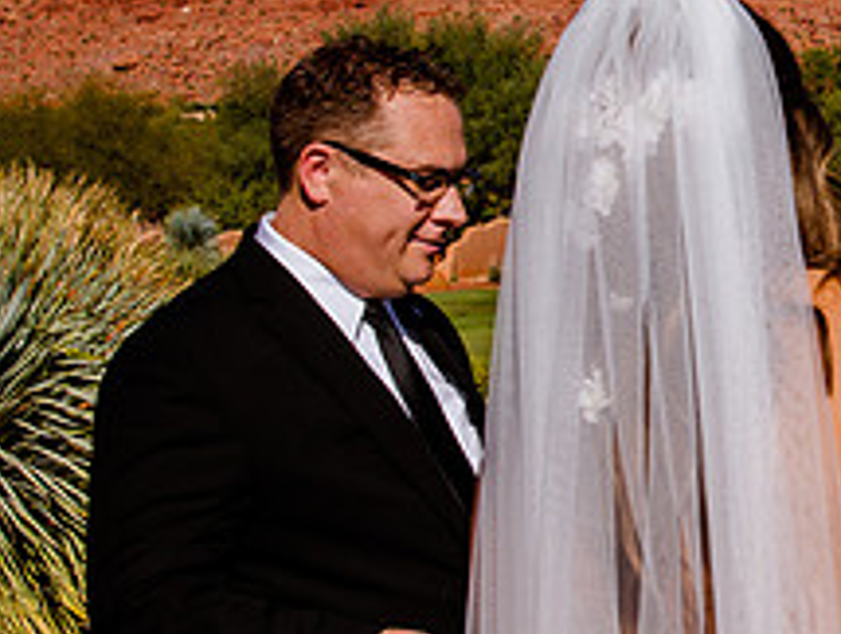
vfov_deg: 12.4
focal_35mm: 120
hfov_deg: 16.1
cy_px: 224
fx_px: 2920
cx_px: 838
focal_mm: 38
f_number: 10
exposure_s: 1/320
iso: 125
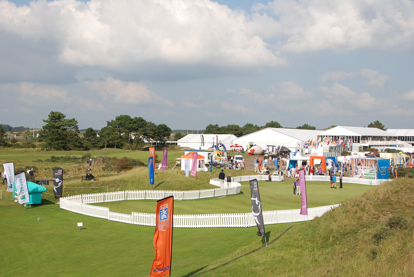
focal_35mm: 48
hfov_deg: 41.1
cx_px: 207
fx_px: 553
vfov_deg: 28.2
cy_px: 138
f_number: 10
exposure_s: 1/400
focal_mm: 32
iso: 200
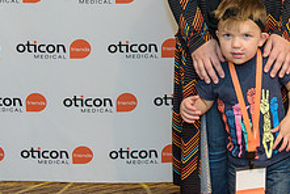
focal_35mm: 76
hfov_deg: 25.0
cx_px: 308
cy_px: -28
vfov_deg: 17.3
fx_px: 613
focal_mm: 29
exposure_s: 1/125
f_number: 3.2
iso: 1600
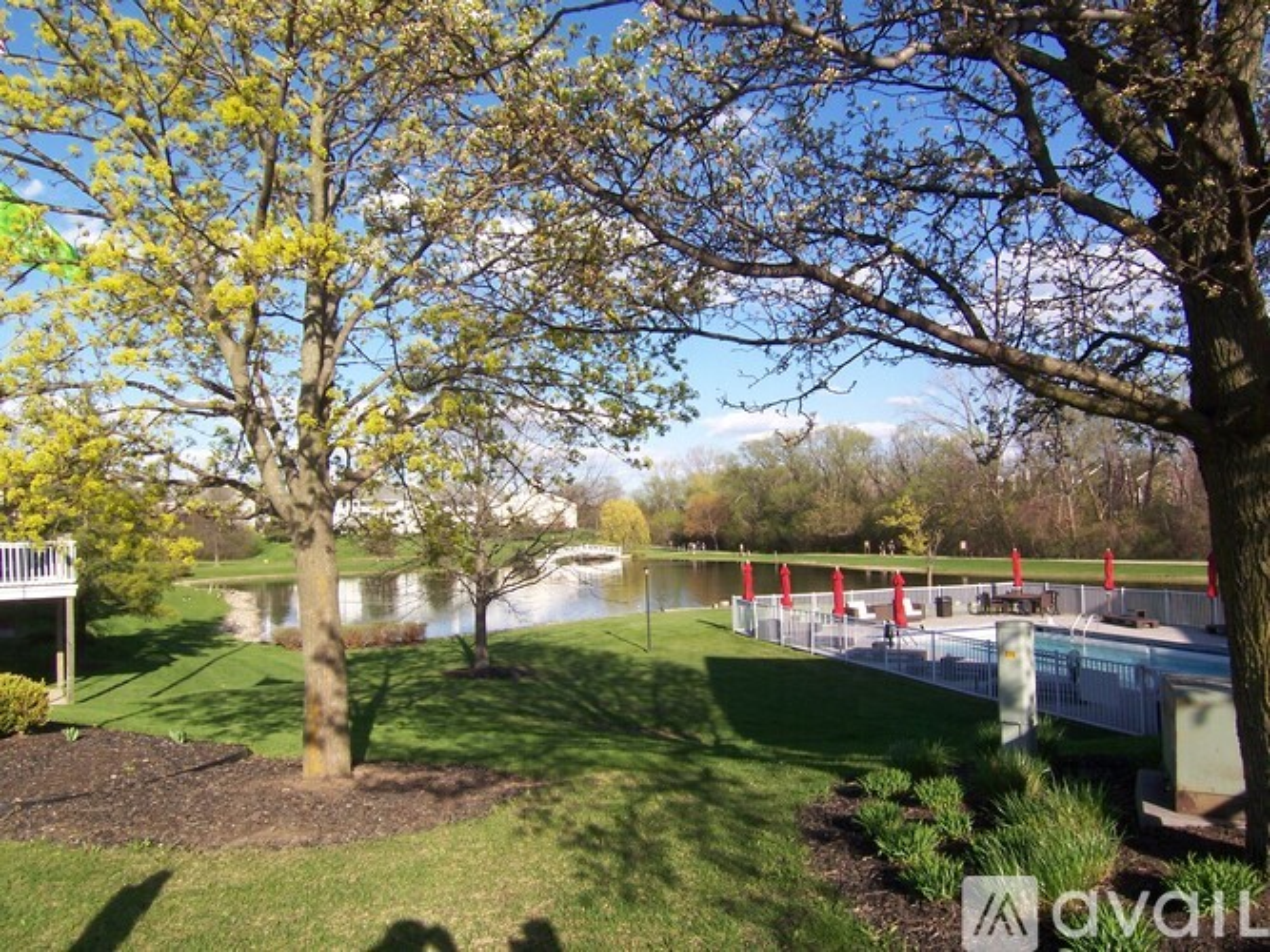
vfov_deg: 58.9
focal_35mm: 23
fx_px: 844
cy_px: 476
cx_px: 635
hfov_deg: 73.9
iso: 64
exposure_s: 1/200
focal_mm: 3.8
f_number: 5.6
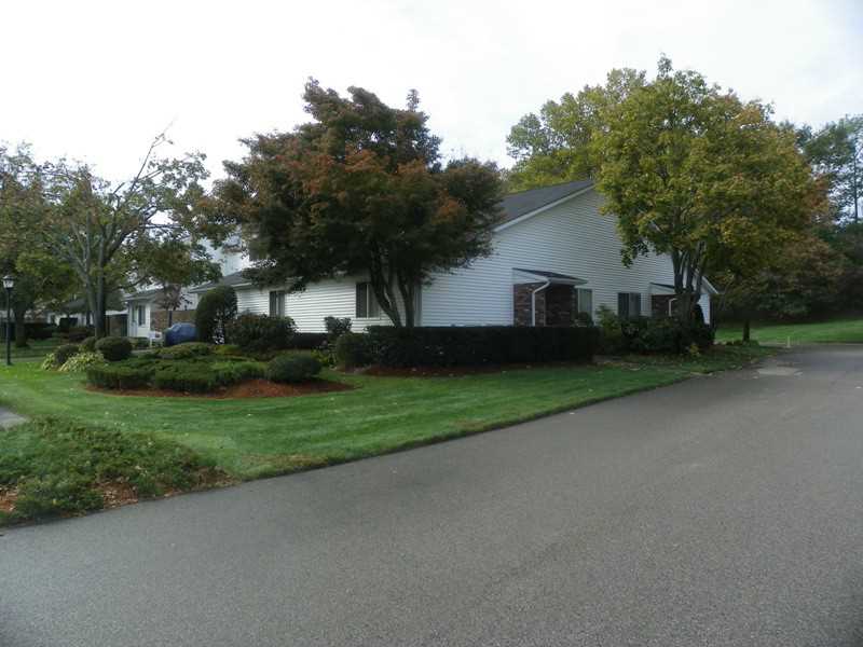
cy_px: 324
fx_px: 648
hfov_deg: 67.3
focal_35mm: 26
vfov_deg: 53.1
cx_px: 432
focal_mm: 4.6
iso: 64
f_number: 5
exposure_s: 1/320
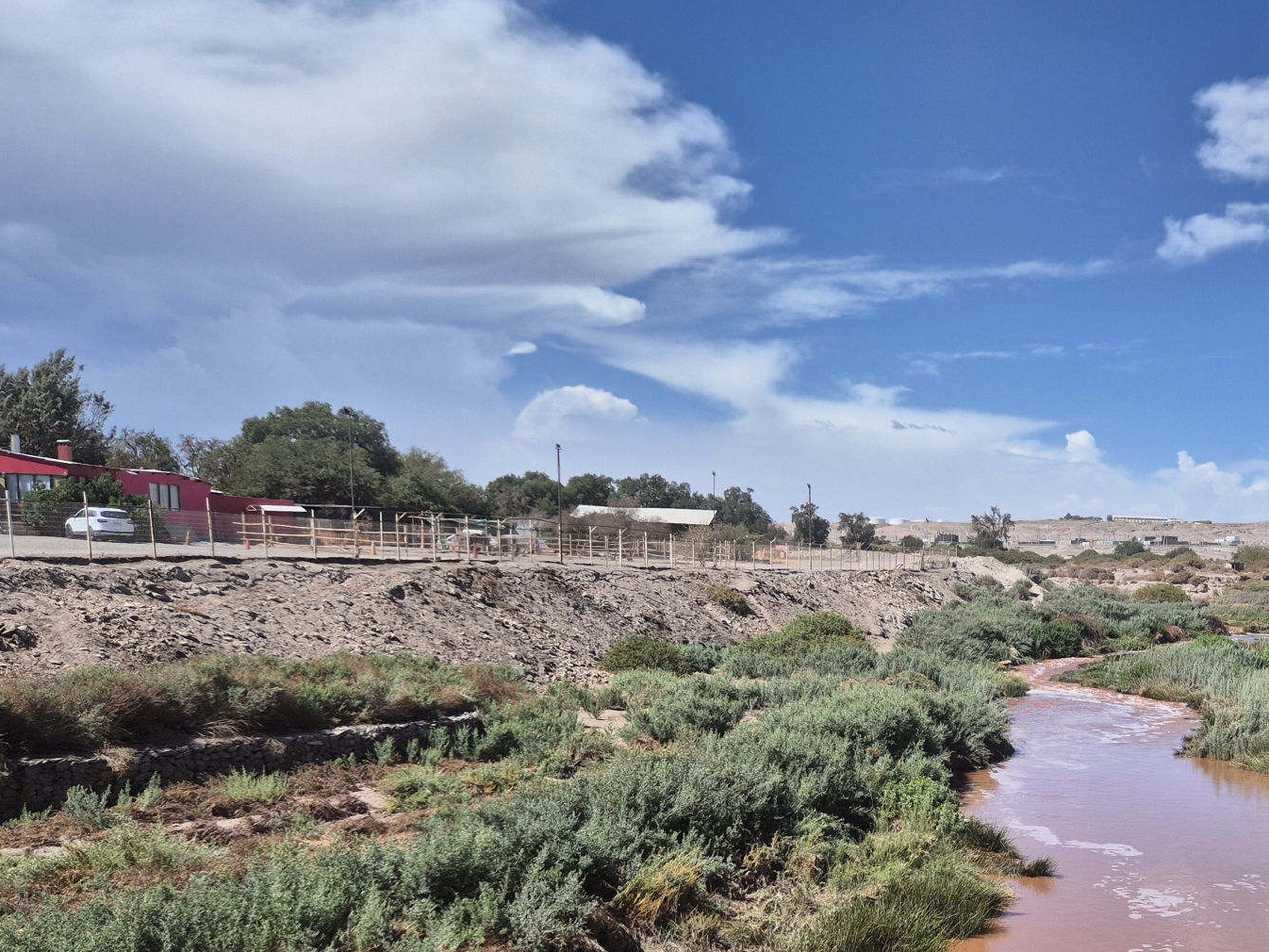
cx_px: 1096
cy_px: 804
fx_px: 1503
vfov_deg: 33.8
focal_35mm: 41
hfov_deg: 42.7
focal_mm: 5.4
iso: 25
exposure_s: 1/2552
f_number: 1.8
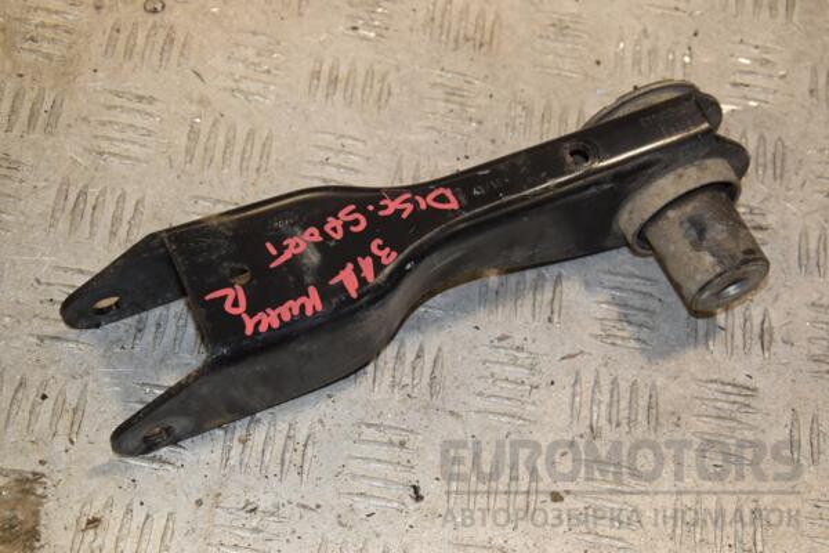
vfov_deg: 18.2
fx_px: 1727
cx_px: 414
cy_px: 276
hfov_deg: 27.0
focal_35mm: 75
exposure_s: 1/200
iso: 800
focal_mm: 50
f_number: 8
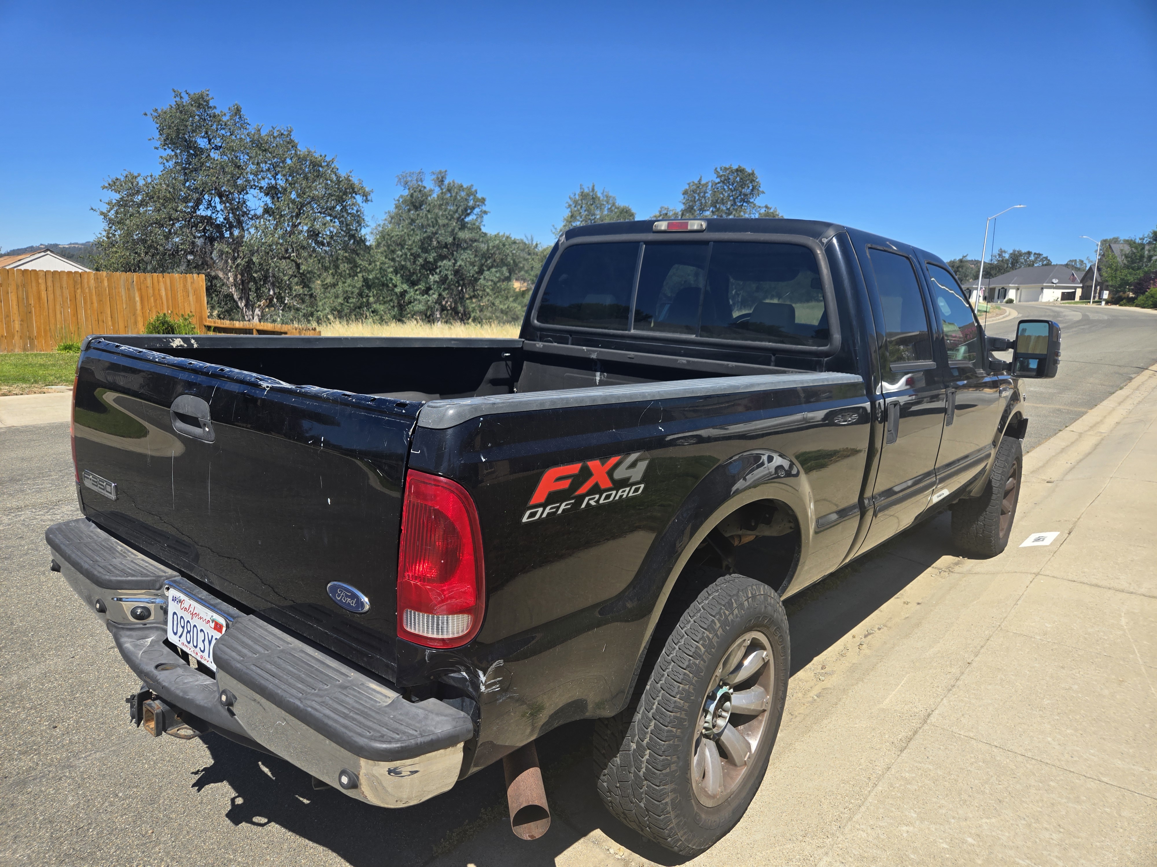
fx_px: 769
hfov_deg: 73.9
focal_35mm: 23
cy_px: 434
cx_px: 578
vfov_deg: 58.9
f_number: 1.8
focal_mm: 5.4
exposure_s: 1/1410
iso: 25
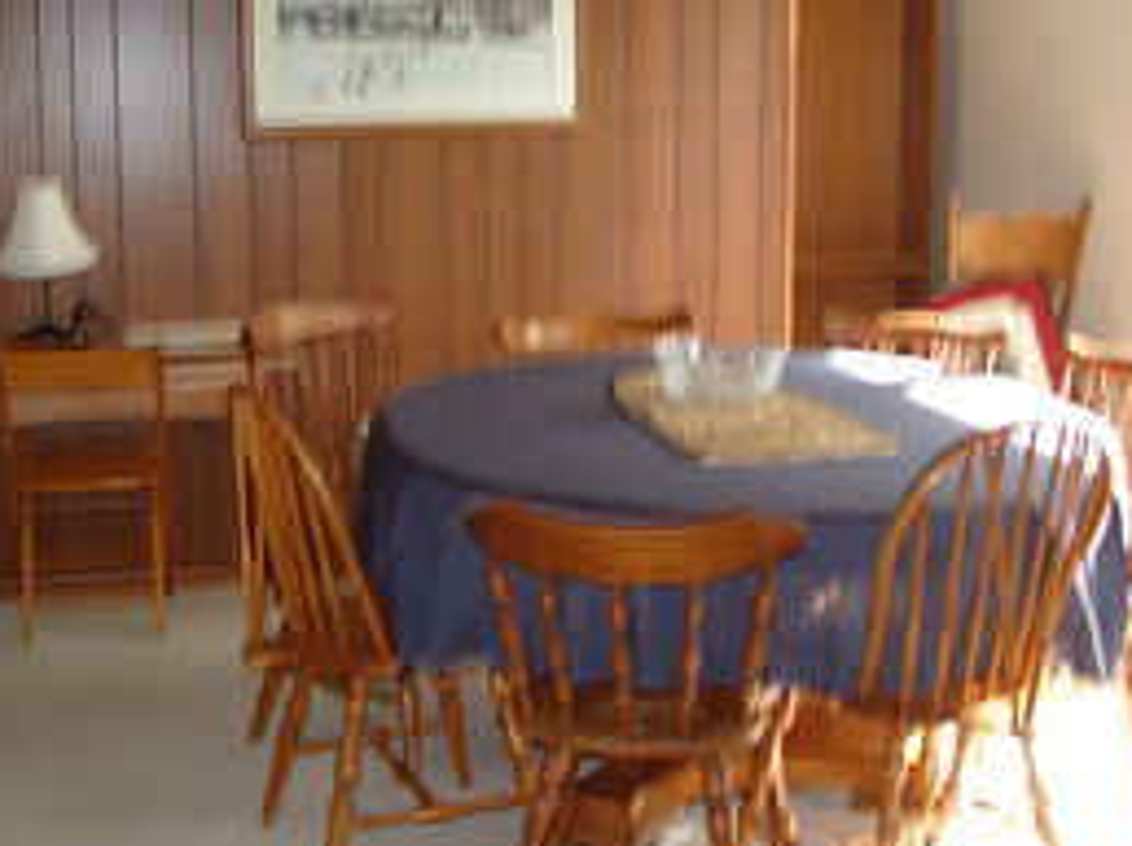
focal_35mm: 50
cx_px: 579
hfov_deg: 38.2
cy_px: 395
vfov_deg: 29.1
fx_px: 1634
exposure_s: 1/30
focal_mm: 7.8
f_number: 2.8
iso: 80
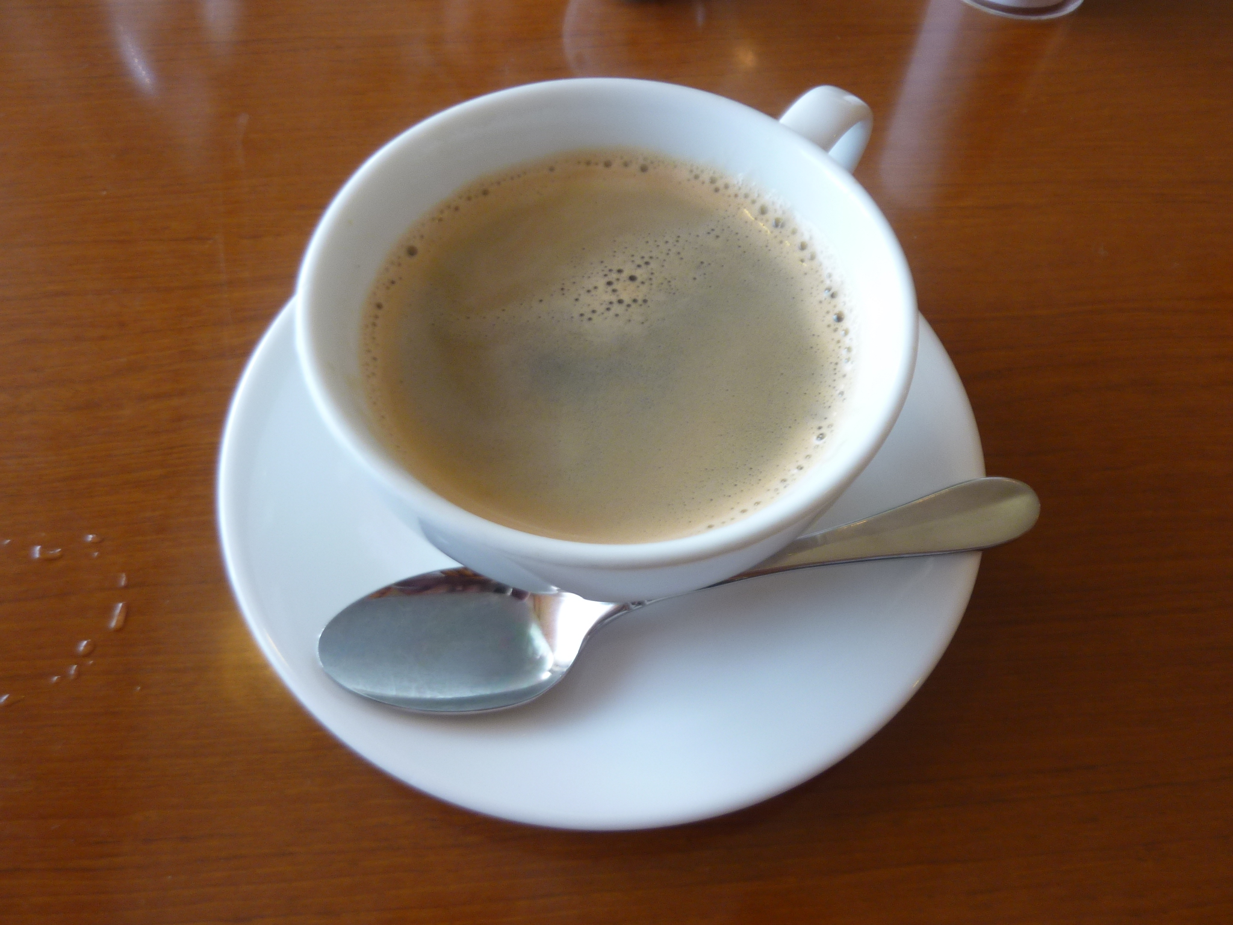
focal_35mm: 25
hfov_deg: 69.4
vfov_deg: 54.9
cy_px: 462
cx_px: 616
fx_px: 890
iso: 100
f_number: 3.3
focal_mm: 4.1
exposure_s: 1/30
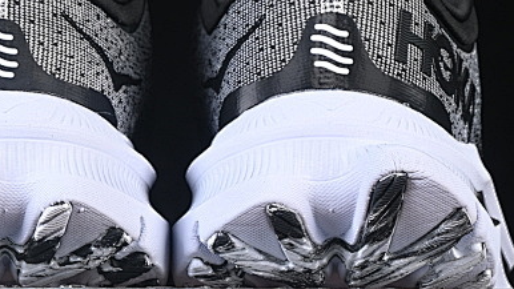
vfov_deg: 5.5
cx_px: 170
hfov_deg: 9.8
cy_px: -11
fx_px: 2998
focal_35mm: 220
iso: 160
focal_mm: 50
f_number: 6.3
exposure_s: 1/60
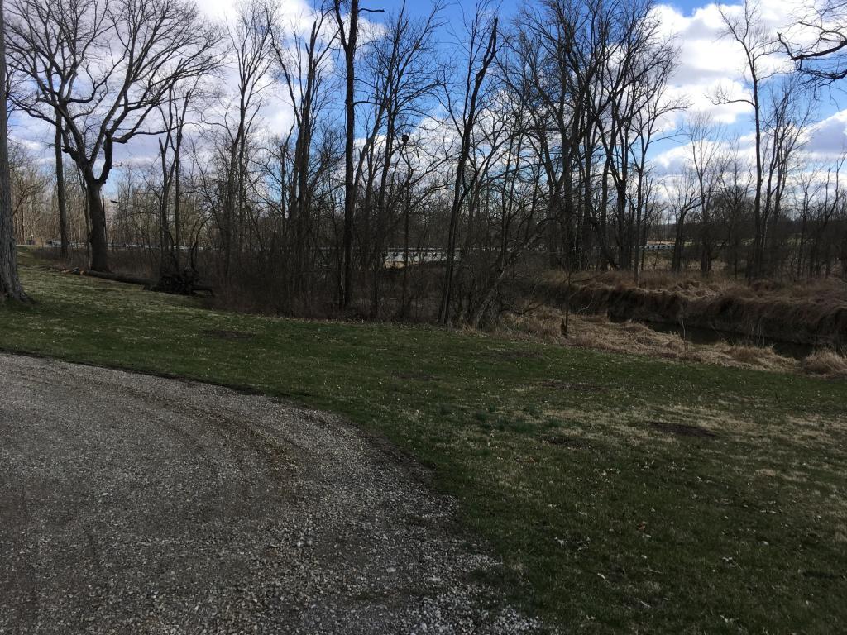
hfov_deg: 61.7
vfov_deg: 48.2
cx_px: 424
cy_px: 318
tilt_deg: -7.7
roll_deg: +1.0
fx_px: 710
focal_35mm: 29
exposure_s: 1/999
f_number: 2.2
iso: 25
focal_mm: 4.15
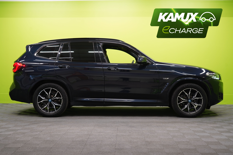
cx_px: 116
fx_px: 304
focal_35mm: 47
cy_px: 78
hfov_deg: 41.9
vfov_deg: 28.6
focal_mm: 47
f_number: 5
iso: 400
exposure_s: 1/25
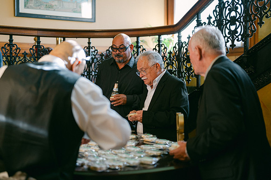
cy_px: 90
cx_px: 136
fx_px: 376
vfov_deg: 27.0
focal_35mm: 50
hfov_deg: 39.6
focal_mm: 50
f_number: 1.8
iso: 1000
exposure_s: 1/125
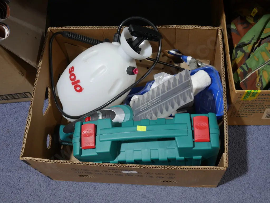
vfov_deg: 34.4
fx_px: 328
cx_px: 135
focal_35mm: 42
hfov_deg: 44.8
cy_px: 102
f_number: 4.6
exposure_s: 1/60
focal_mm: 21
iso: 400
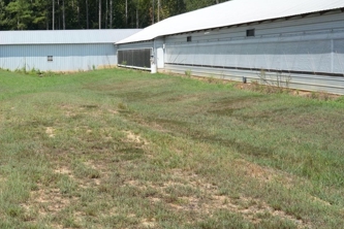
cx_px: 48
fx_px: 688
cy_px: 74
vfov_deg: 18.9
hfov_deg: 27.3
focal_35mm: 72
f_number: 13
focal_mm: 40
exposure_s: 1/320
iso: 400
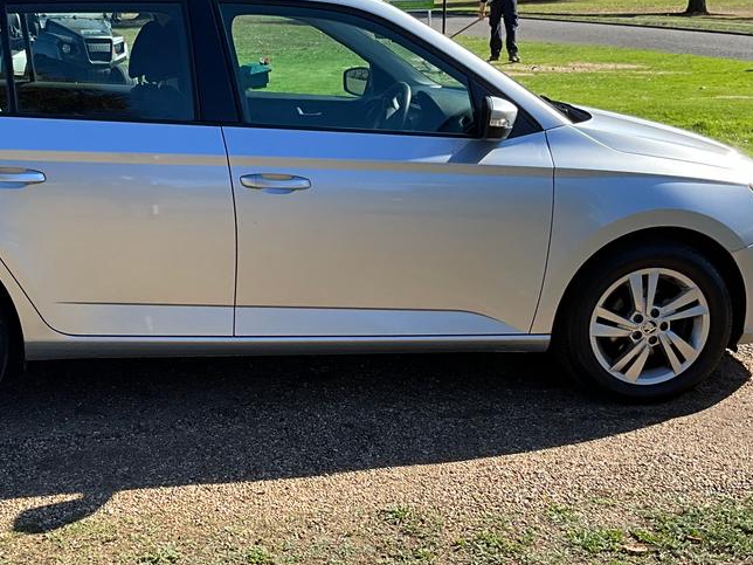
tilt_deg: -16.8
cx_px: 253
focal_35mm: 54
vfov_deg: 27.0
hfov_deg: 35.2
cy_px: 281
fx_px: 1175
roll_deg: +1.8
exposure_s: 1/683
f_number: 1.8
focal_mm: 3
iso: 25
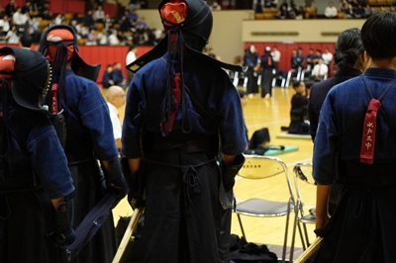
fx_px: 907
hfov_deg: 24.6
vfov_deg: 16.5
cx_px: 198
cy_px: 132
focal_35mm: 82
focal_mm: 55
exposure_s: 1/160
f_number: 4.5
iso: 3200
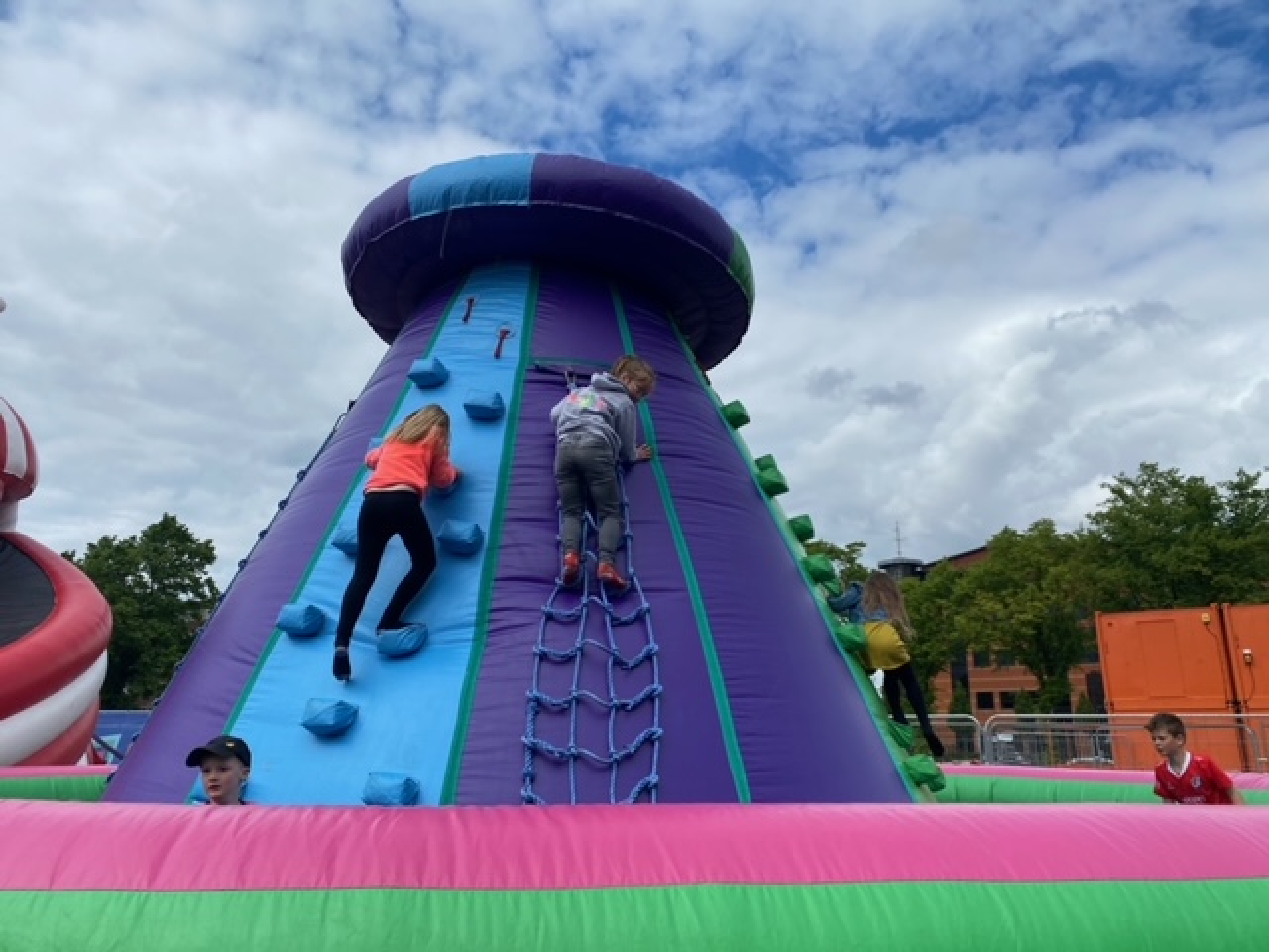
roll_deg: -0.4
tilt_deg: +15.9
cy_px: 476
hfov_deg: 67.3
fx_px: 953
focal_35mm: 26
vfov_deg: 53.1
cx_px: 634
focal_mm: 4.25
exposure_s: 1/3846
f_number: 1.8
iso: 32
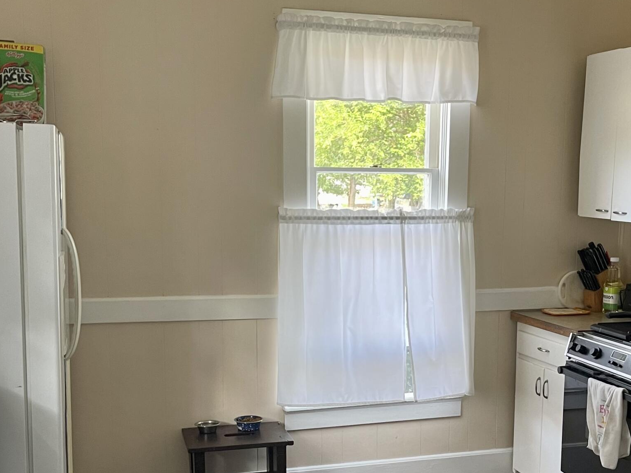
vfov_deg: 28.4
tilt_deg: -10.9
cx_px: 397
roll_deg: -1.4
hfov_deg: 37.2
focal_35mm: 51
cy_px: 320
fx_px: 930
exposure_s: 1/84
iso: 125
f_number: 1.6
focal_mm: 5.1
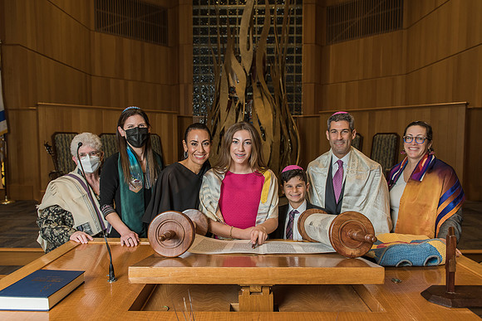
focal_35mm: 28
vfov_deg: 46.5
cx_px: 238
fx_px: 375
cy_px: 166
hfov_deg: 65.5
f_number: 4
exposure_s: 1/200
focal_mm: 26
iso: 800
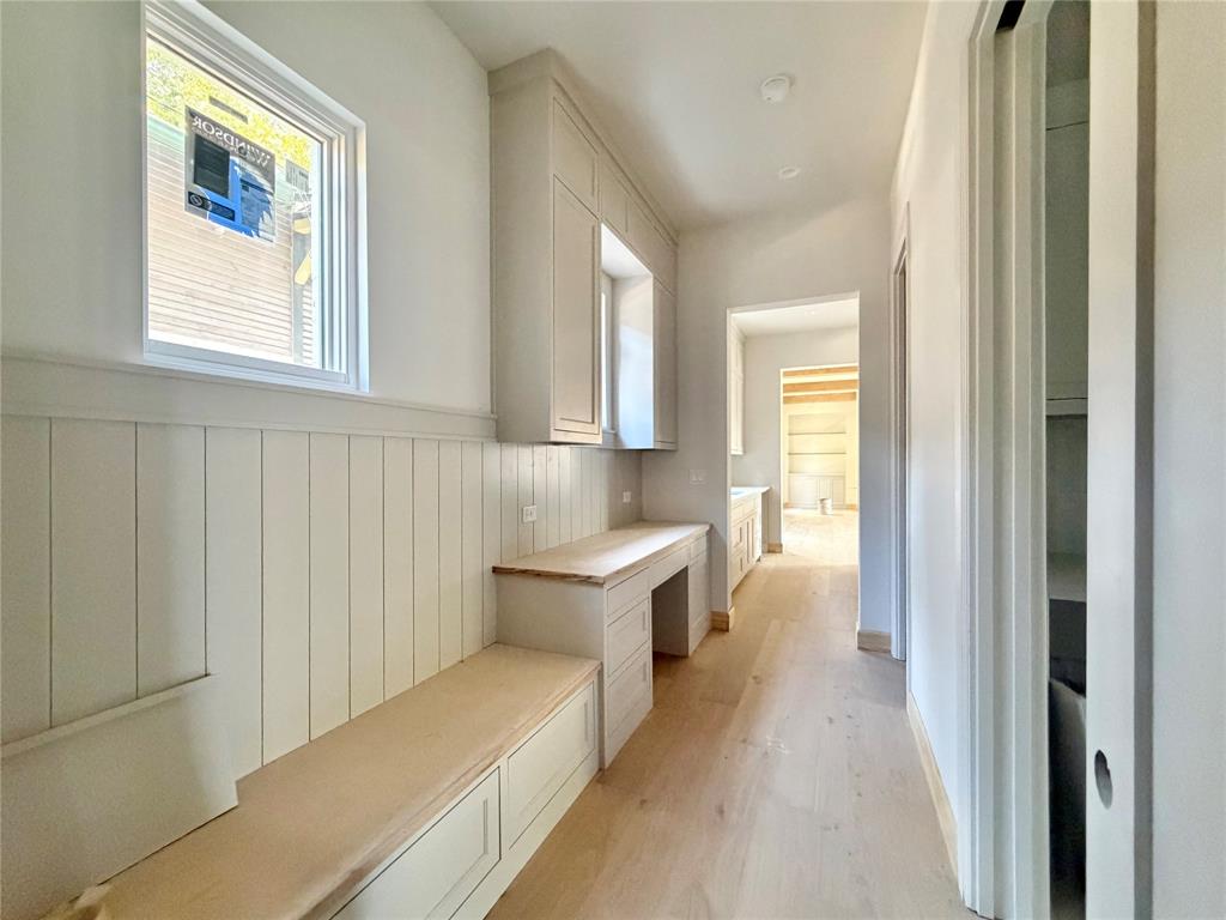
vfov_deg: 85.7
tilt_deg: +0.4
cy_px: 460
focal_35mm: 14
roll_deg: +0.3
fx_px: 496
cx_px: 613
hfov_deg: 102.1
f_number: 2.2
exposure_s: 1/60
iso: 800
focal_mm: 2.22
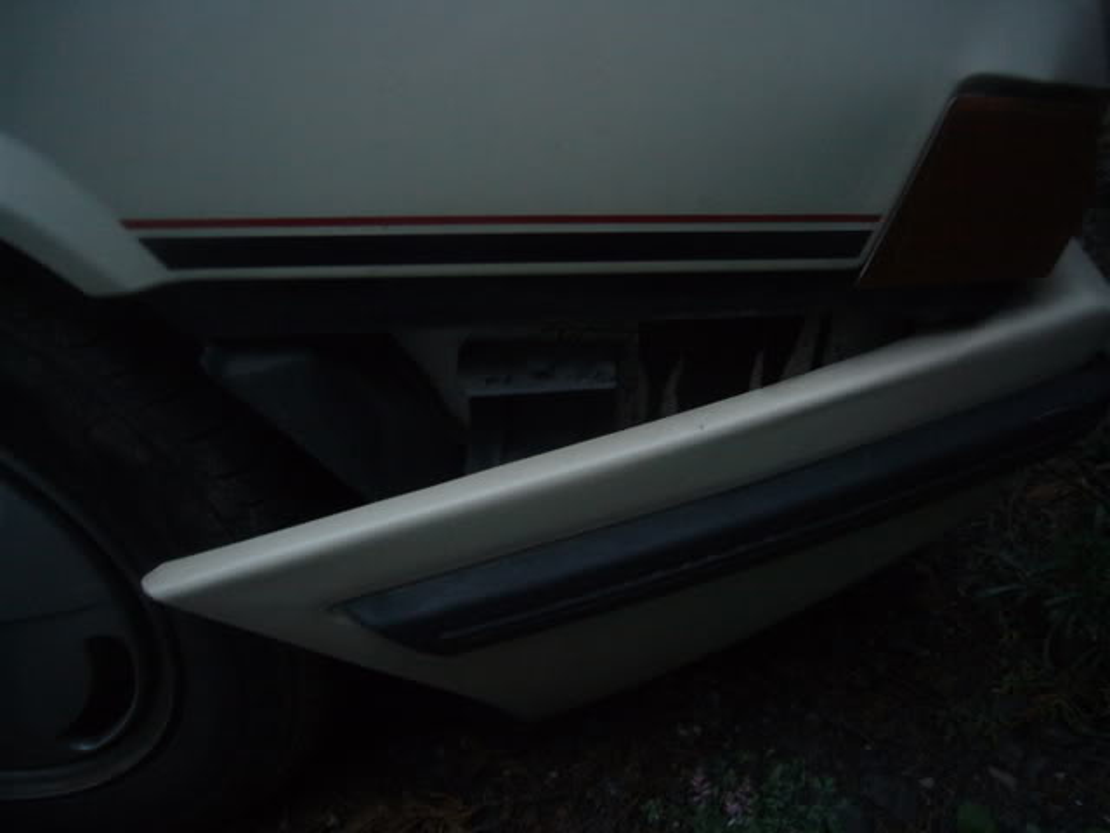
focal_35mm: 28
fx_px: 898
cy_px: 416
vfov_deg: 49.7
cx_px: 555
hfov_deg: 63.4
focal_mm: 4.6
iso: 200
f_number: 2.8
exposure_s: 1/8
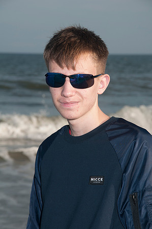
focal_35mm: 158
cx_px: 76
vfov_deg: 13.1
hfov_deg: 8.7
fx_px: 1000
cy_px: 114
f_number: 11
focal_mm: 105
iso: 100
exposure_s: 1/250
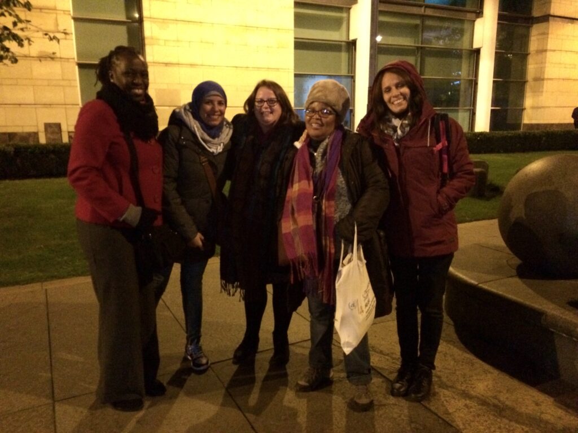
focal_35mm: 29
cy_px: 216
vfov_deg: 48.2
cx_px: 289
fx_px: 484
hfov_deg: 61.7
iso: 1000
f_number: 2.2
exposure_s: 1/17
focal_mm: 4.15
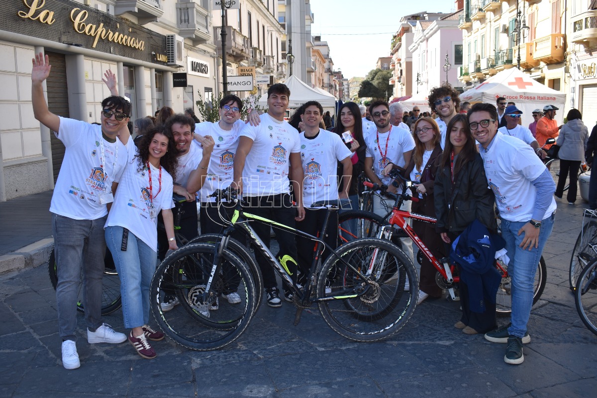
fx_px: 572
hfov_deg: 55.1
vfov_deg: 38.4
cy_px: 199
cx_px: 298
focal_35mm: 34
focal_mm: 23
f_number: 5.6
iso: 100
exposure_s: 1/200
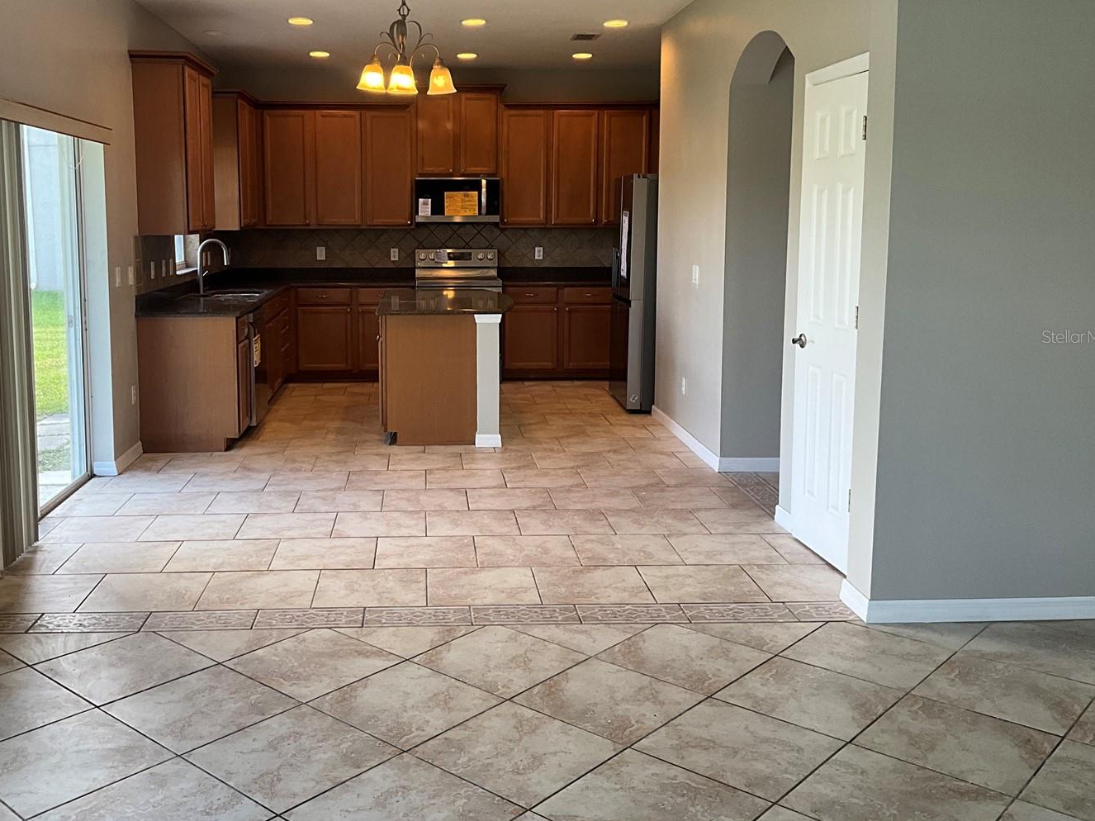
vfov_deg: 40.5
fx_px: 1107
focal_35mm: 35
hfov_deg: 52.4
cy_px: 336
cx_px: 459
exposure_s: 1/120
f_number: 1.8
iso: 50
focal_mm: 3
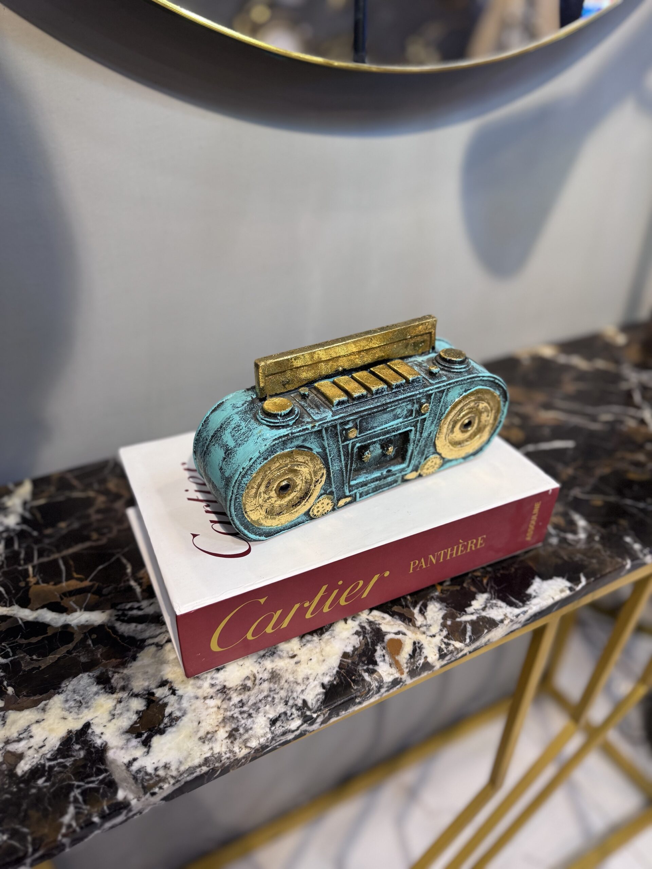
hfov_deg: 56.8
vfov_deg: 71.6
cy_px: 434
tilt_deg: -32.7
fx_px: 603
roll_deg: -0.1
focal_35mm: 24
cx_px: 326
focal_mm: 6.76
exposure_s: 1/121
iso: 160
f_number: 1.78
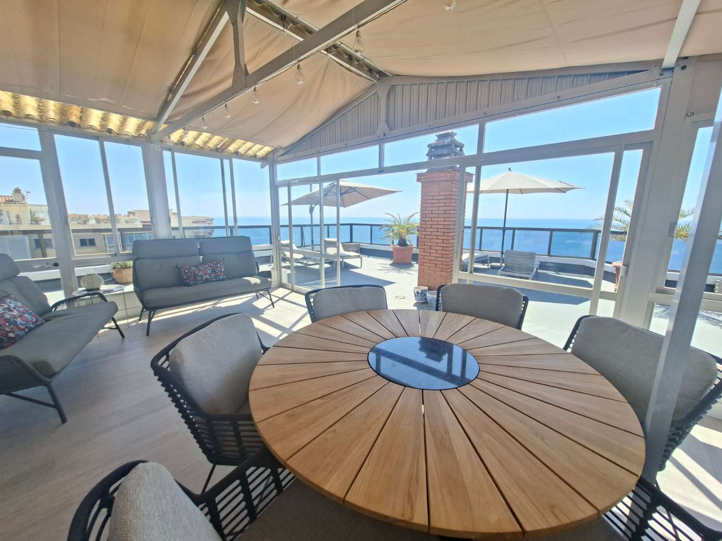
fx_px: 271
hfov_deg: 106.2
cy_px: 270
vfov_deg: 89.9
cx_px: 361
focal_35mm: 13
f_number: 2.2
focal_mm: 1.74
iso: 40
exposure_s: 1/400
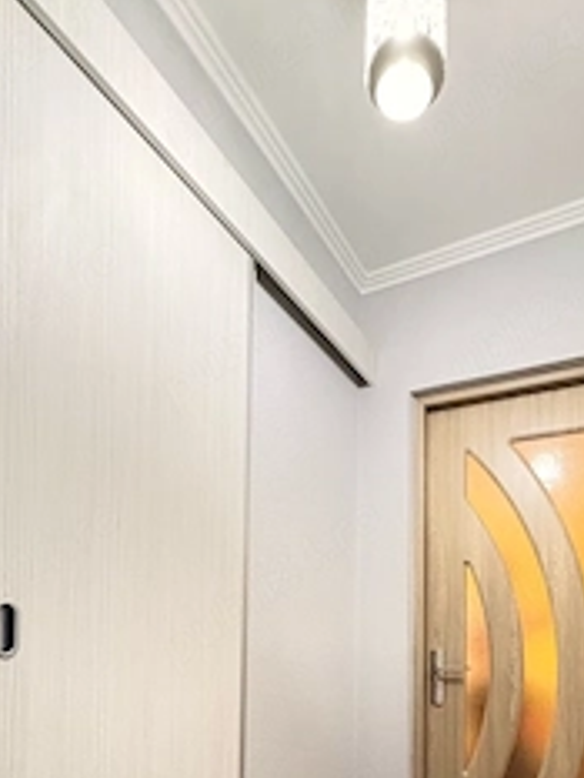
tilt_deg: +2.2
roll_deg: -0.3
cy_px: 624
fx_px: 539
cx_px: 337
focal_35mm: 24
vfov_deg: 65.0
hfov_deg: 56.6
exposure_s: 1/25
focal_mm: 2.22
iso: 800
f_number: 2.2
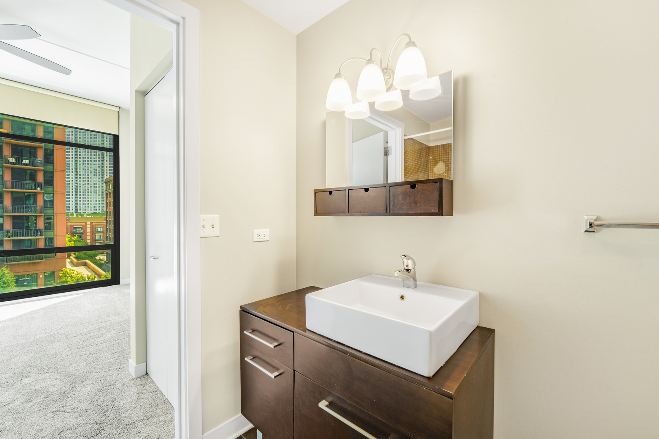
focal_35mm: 14
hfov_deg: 104.3
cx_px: 330
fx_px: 256
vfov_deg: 81.2
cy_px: 220
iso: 100
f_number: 9
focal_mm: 14
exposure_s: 1/1.67
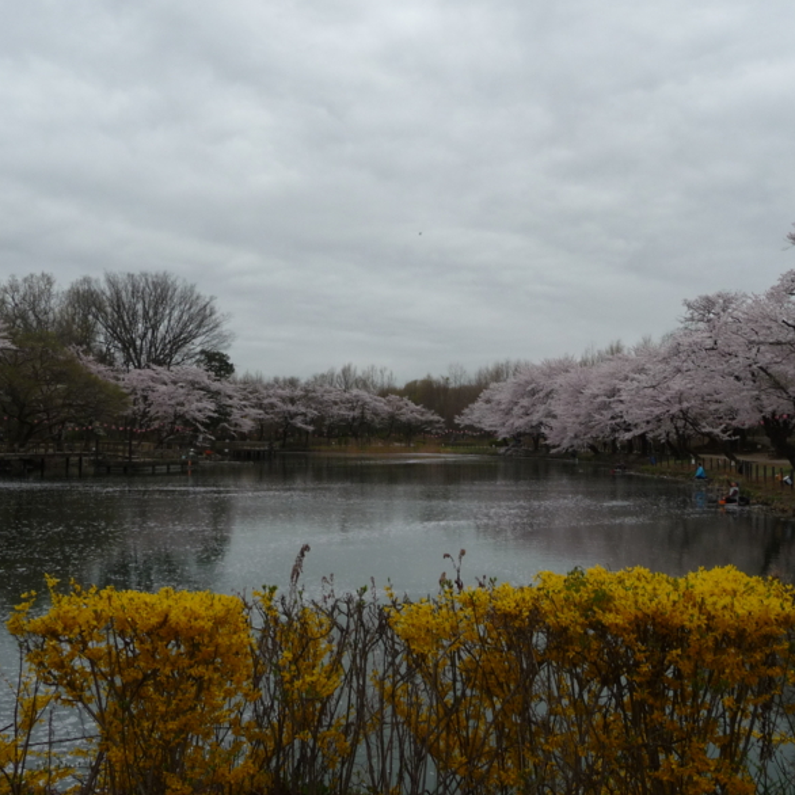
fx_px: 1065
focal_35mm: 41
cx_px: 463
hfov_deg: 40.8
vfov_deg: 40.9
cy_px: 391
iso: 100
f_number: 3.6
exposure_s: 1/30
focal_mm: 5.6
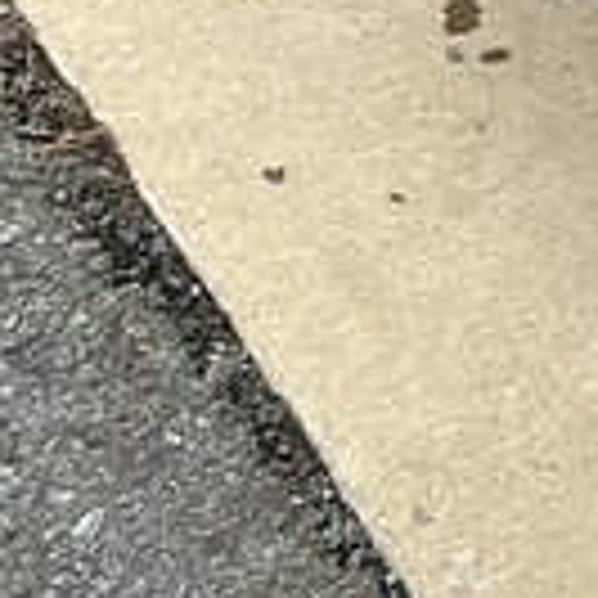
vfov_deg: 8.4
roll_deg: -17.0
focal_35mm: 197
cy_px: -602
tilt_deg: -30.3
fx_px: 3850
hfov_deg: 8.7
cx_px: 787
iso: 25
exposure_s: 1/709
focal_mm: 3
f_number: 1.8
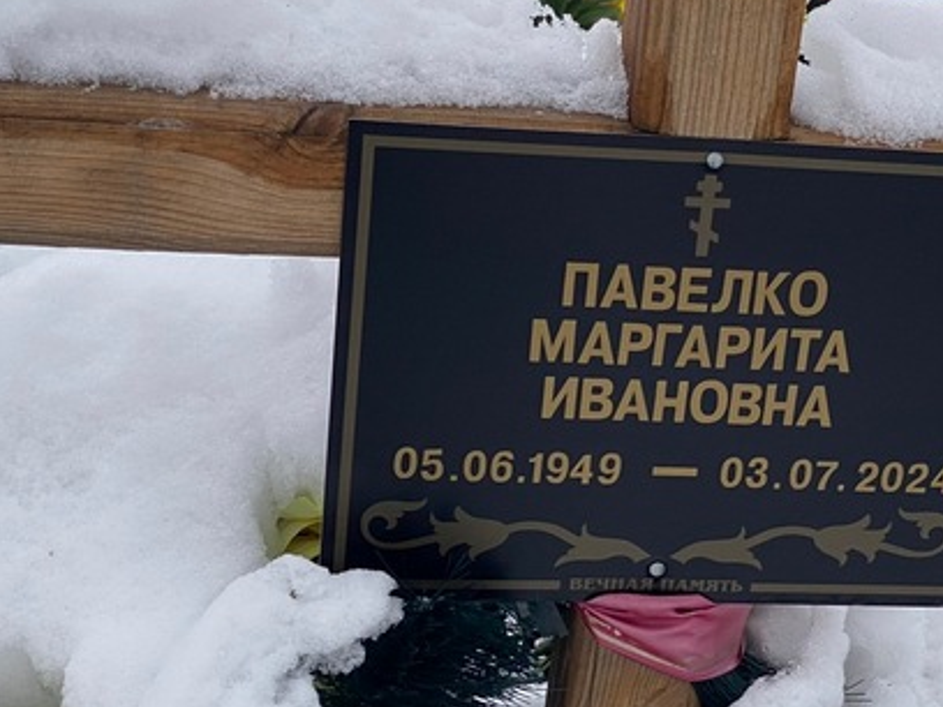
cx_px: 730
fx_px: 2779
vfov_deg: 14.5
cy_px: 497
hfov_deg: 19.1
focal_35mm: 102
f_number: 2
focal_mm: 6
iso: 20
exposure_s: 1/157
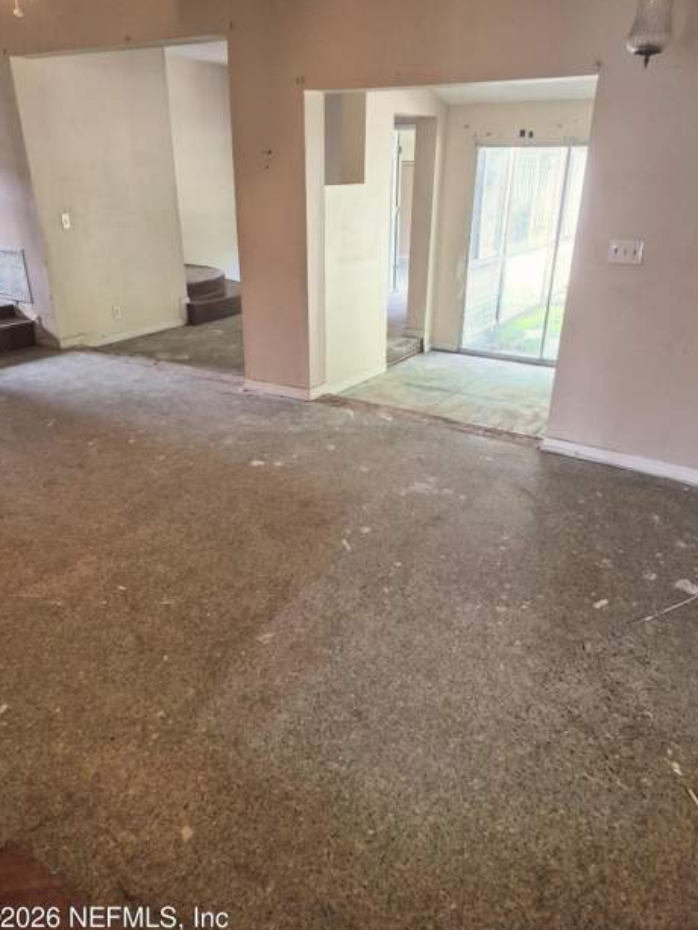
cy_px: 476
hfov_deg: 56.8
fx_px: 645
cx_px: 341
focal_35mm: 24
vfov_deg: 71.6
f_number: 1.8
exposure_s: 1/120
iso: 640
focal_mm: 5.4
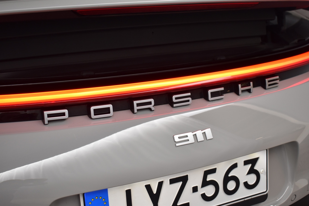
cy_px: 103
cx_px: 154
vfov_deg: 28.1
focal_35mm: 48
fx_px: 412
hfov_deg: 41.1
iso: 500
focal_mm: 32
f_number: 4.5
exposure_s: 1/50
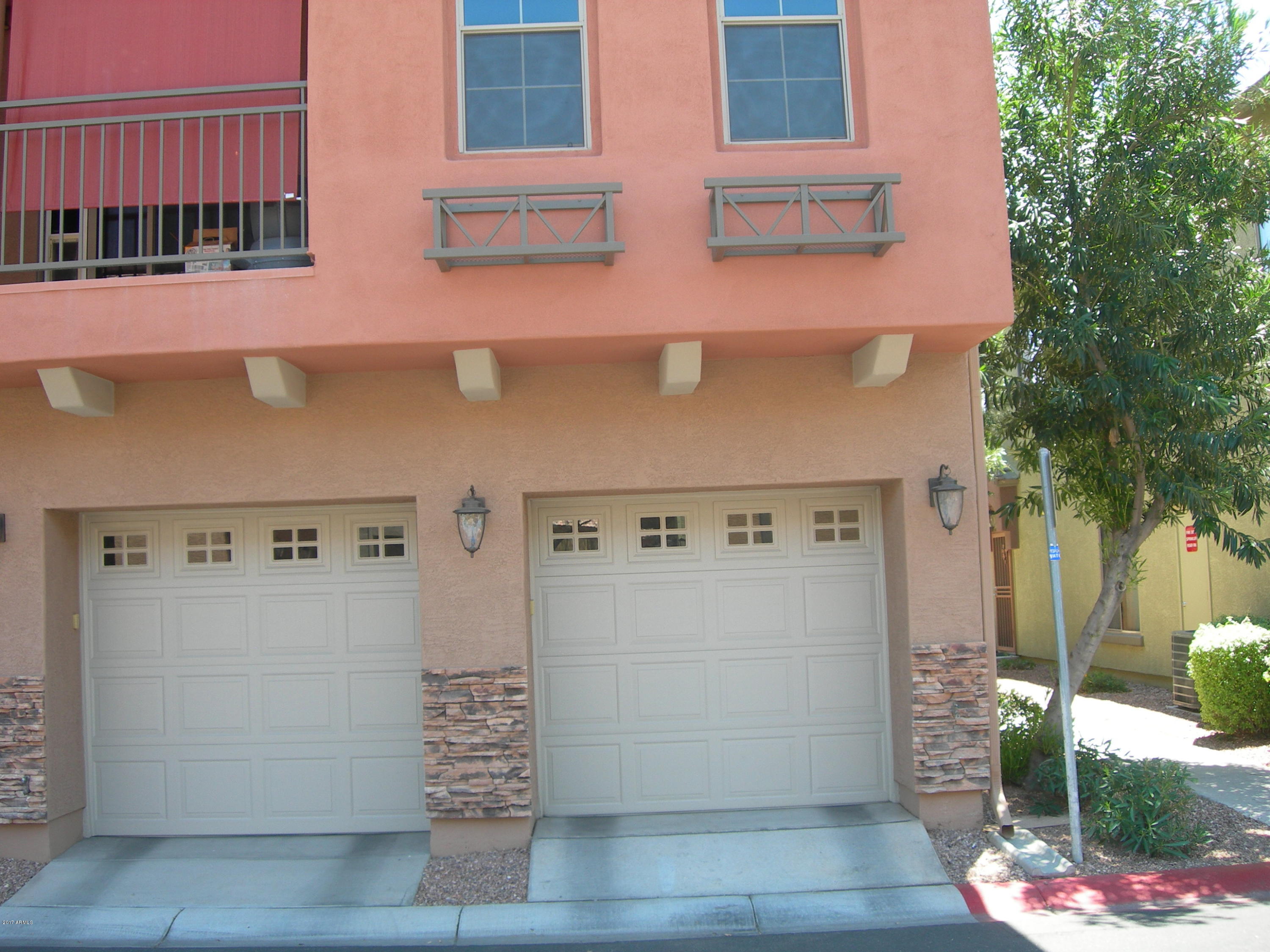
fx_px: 1394
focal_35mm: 38
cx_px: 635
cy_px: 476
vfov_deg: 37.7
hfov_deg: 49.0
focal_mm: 7.8
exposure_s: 1/128
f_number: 2.8
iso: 50
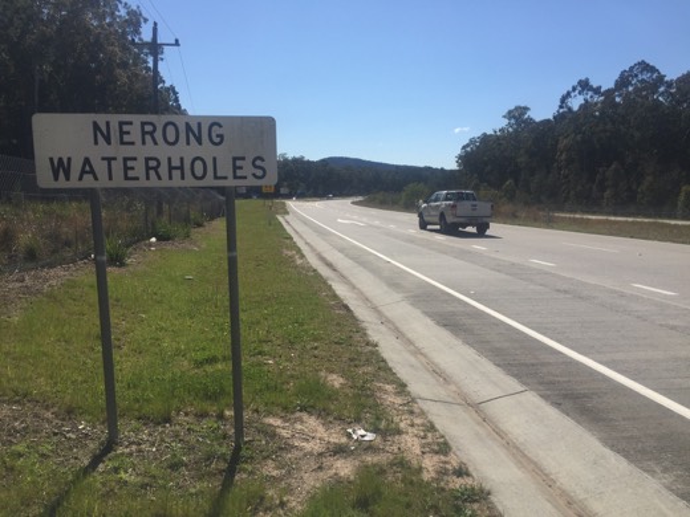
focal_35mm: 29
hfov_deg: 61.7
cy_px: 258
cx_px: 345
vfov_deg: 48.2
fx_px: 578
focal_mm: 4.15
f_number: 2.2
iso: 32
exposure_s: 1/2825
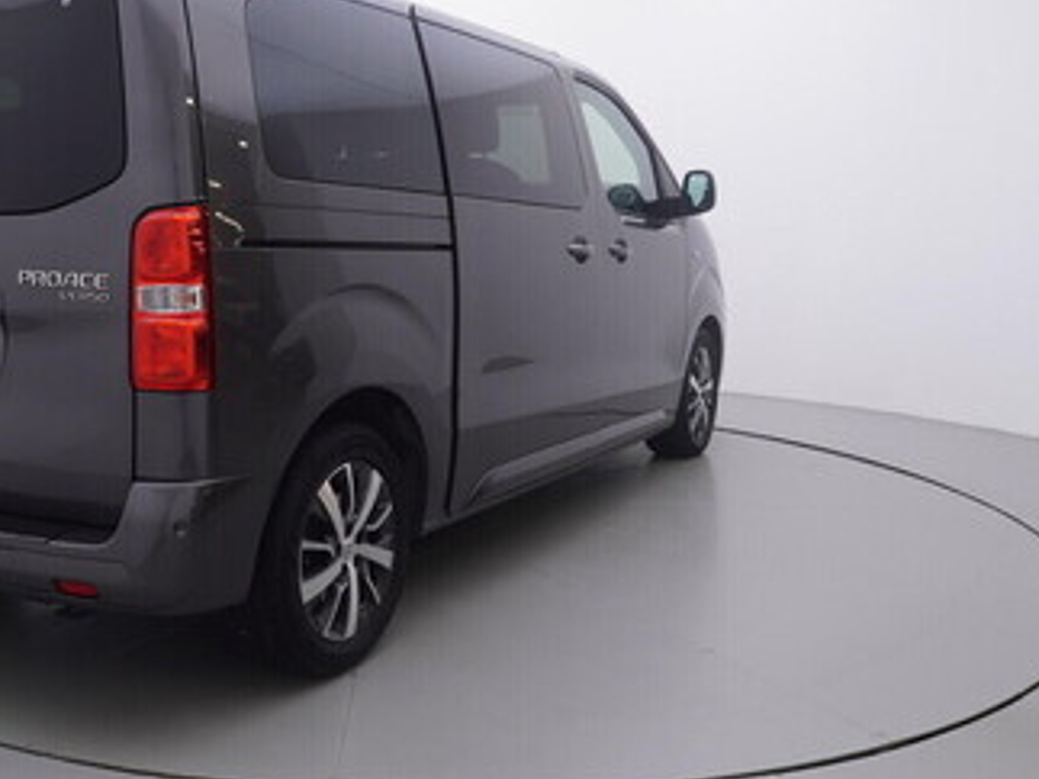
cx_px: 310
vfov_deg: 38.8
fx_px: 1105
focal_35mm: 37
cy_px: 349
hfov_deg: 49.1
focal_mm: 15
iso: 200
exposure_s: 1/80
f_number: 5
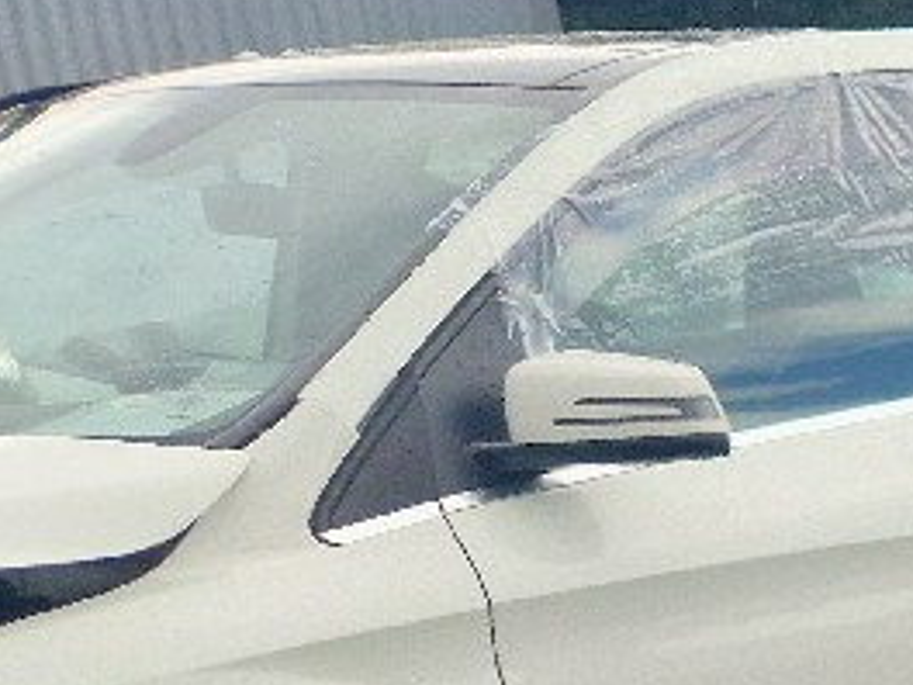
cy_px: 1692
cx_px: 2985
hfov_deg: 8.9
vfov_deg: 8.1
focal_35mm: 167
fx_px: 4405
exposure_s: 1/588
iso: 50
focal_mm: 5.4
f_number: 1.8
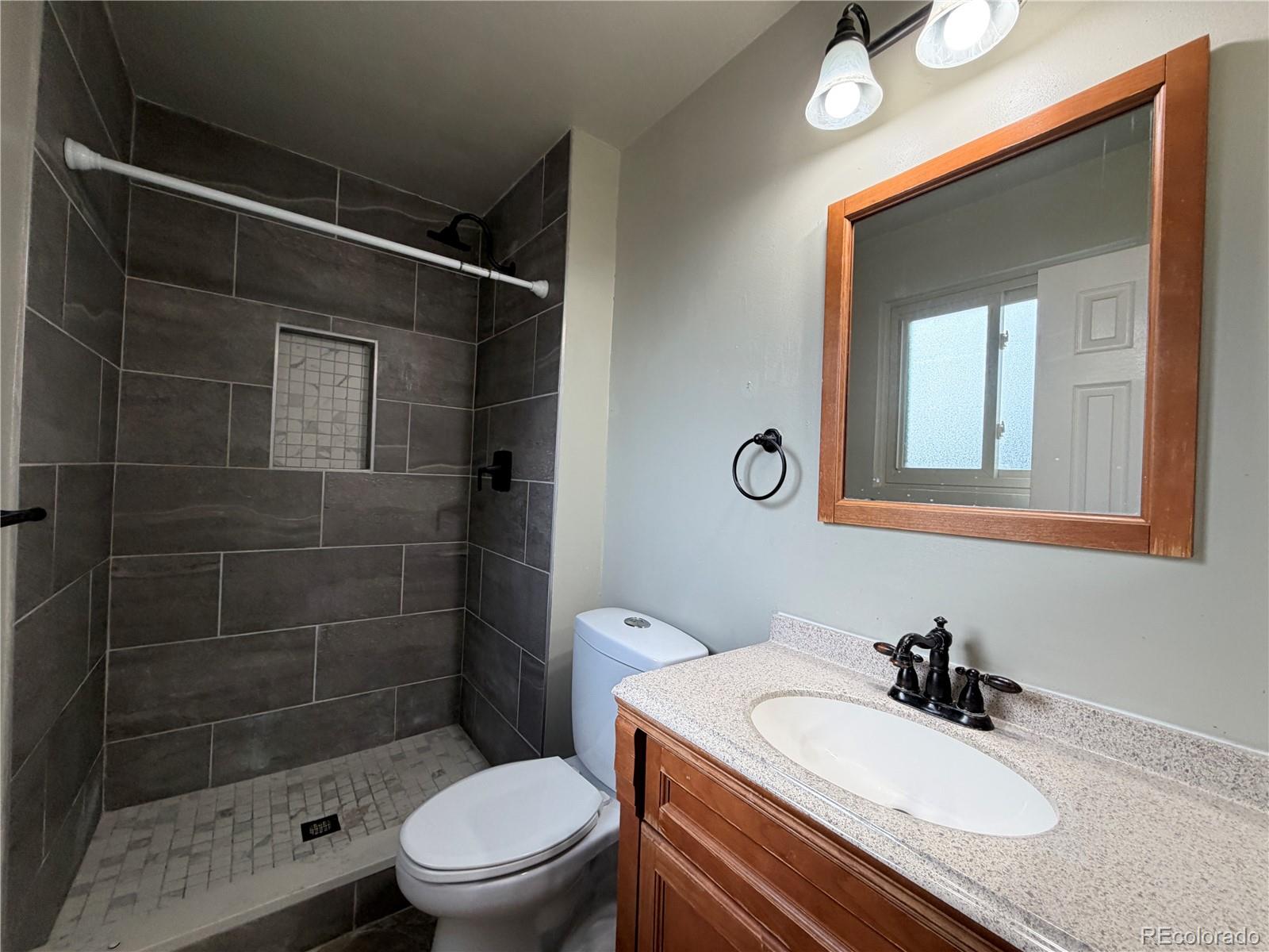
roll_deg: -2.5
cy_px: 476
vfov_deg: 85.7
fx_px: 513
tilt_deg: +0.6
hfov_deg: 102.1
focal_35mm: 14
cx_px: 634
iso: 160
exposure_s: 1/120
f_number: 2.2
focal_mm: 2.22
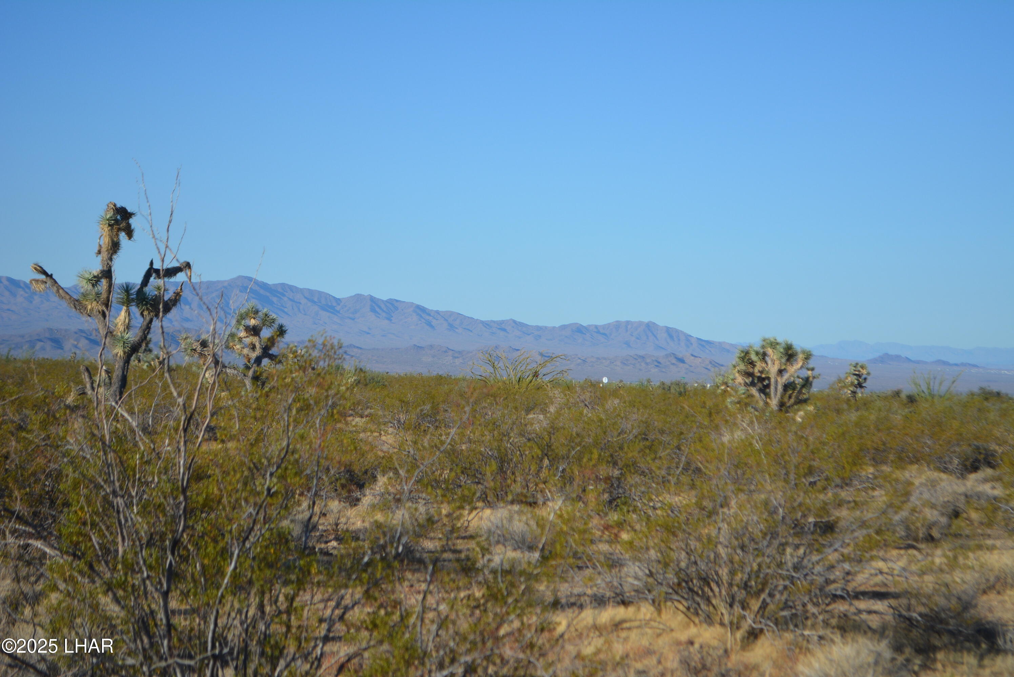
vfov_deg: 16.6
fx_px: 2325
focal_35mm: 82
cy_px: 338
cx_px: 507
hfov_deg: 24.6
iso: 400
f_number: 6.3
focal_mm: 55
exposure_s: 1/1600
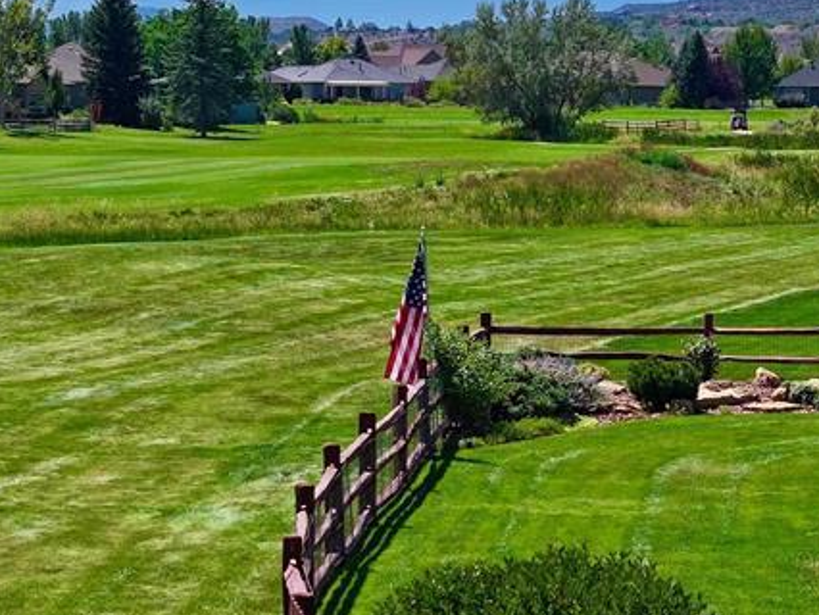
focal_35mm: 168
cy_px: 229
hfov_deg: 11.7
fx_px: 3977
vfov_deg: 8.8
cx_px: 658
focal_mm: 19.35
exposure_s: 1/1600
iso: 110
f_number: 2.8
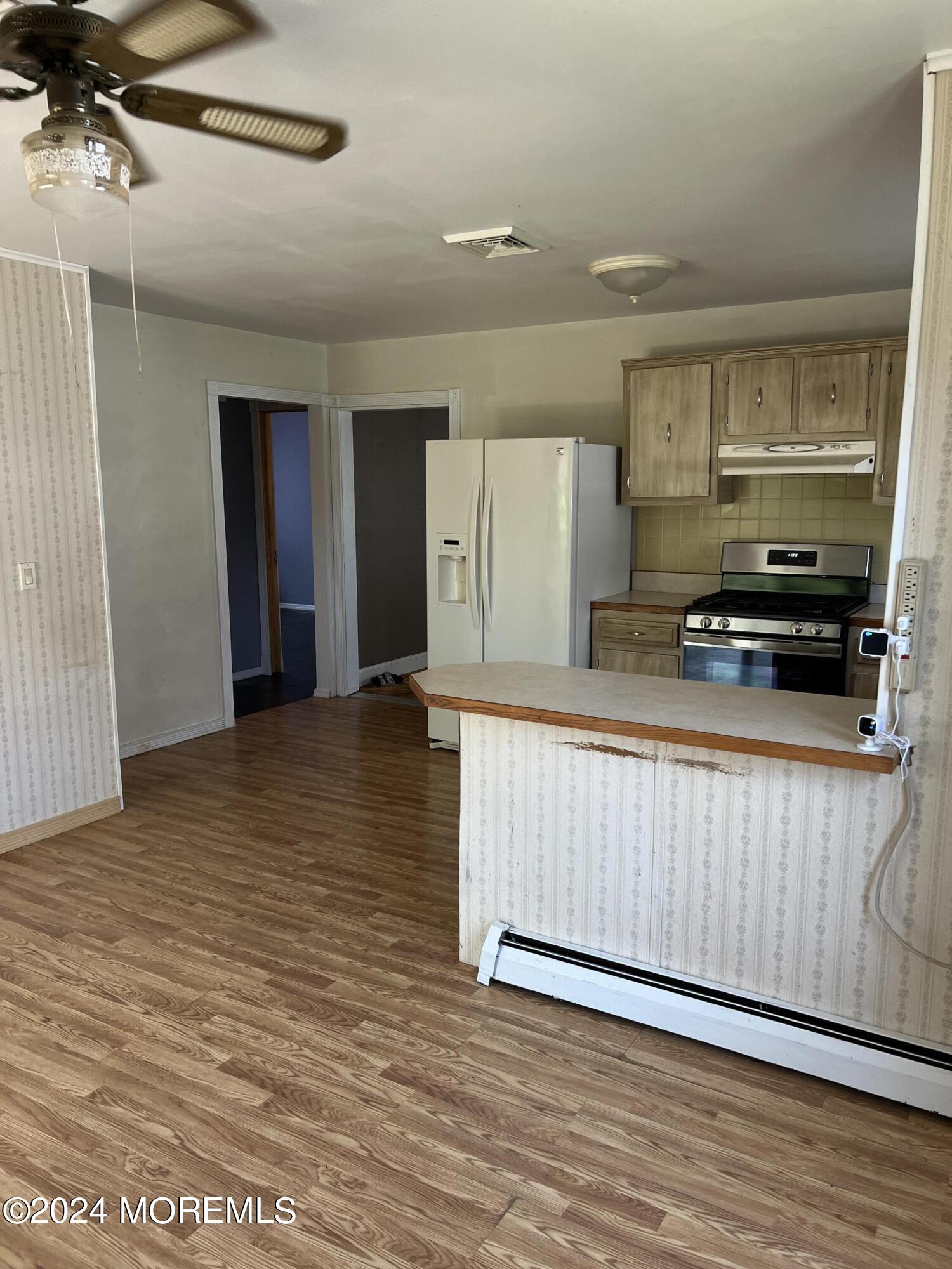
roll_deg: +1.3
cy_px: 634
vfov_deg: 67.3
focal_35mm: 26
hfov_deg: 53.1
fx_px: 953
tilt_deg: -8.5
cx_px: 476
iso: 80
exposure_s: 1/121
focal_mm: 5.7
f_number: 1.5
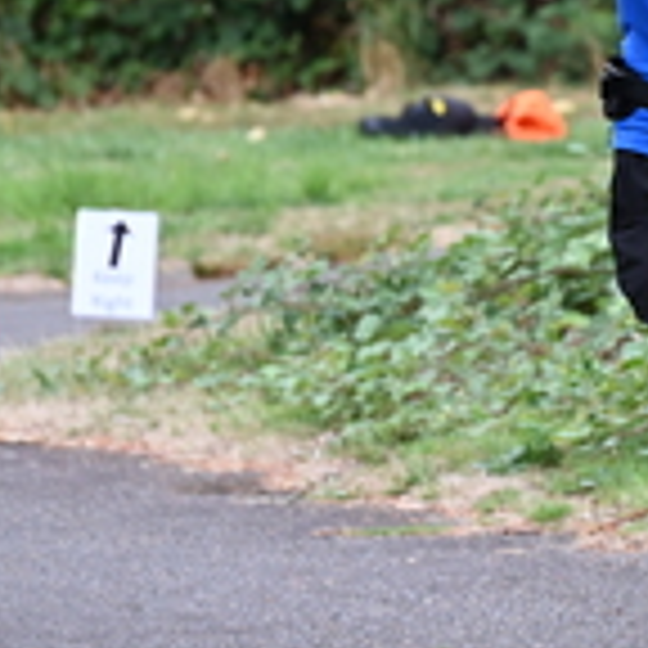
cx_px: 693
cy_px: -11
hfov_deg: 2.7
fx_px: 13787
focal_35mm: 651
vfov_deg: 2.7
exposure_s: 1/250
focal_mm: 200
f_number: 6.3
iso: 720
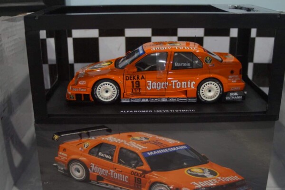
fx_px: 332
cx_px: 142
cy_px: 95
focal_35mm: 42
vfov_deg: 31.9
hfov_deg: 46.4
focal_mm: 28
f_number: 3.5
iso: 3200
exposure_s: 1/160
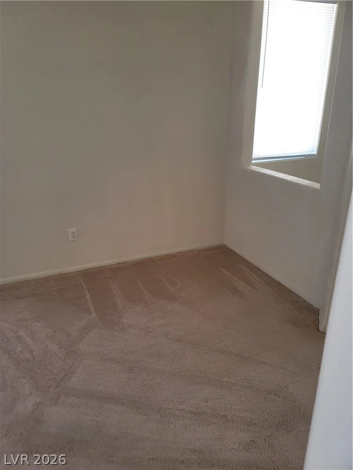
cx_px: 176
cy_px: 235
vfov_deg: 69.4
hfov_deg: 54.9
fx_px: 340
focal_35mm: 25
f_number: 1.8
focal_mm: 7
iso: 125
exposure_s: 1/120
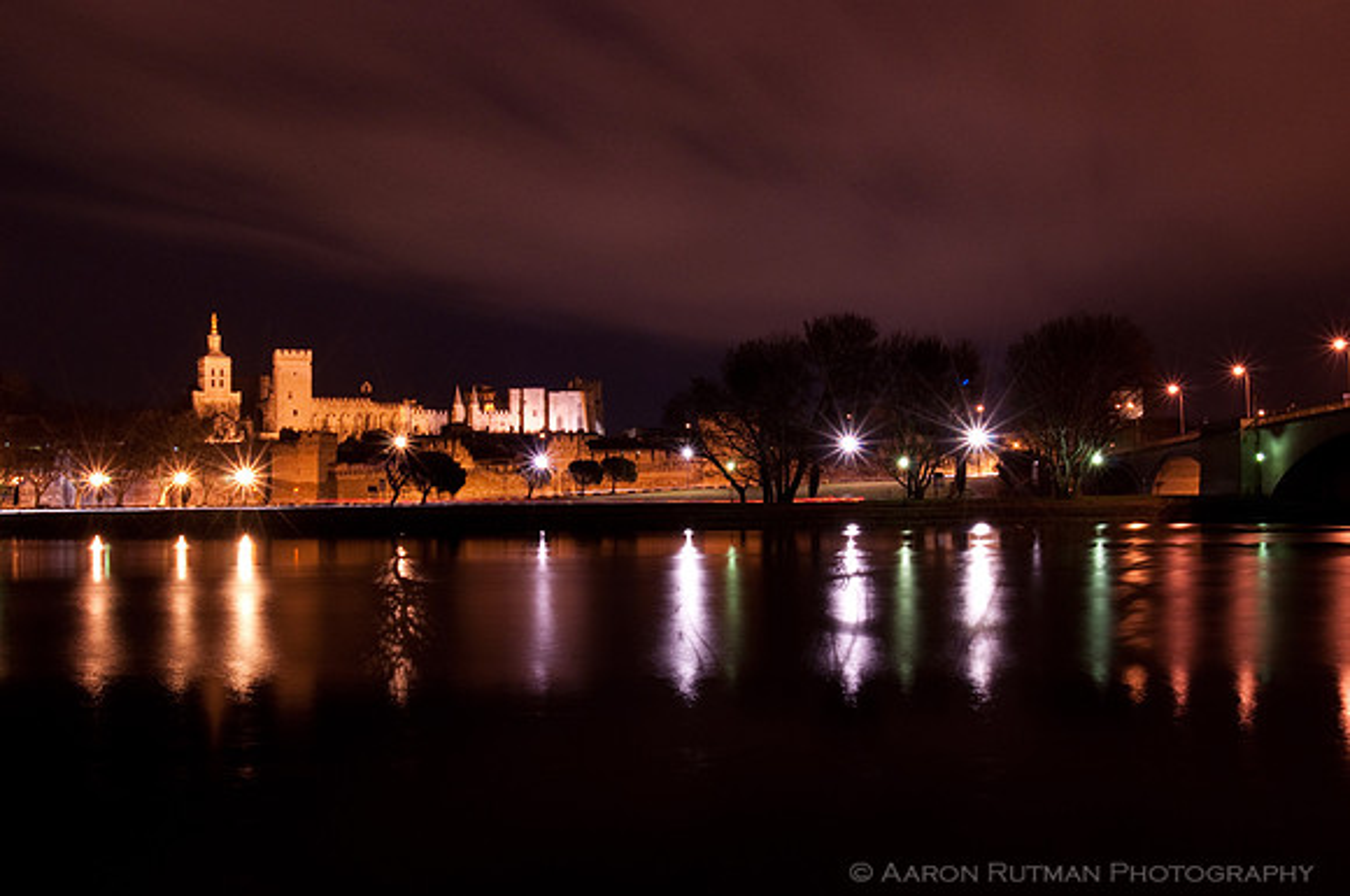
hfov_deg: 53.2
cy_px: 448
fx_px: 1348
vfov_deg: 36.8
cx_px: 675
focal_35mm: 36
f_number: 22
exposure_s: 30
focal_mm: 24
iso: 200
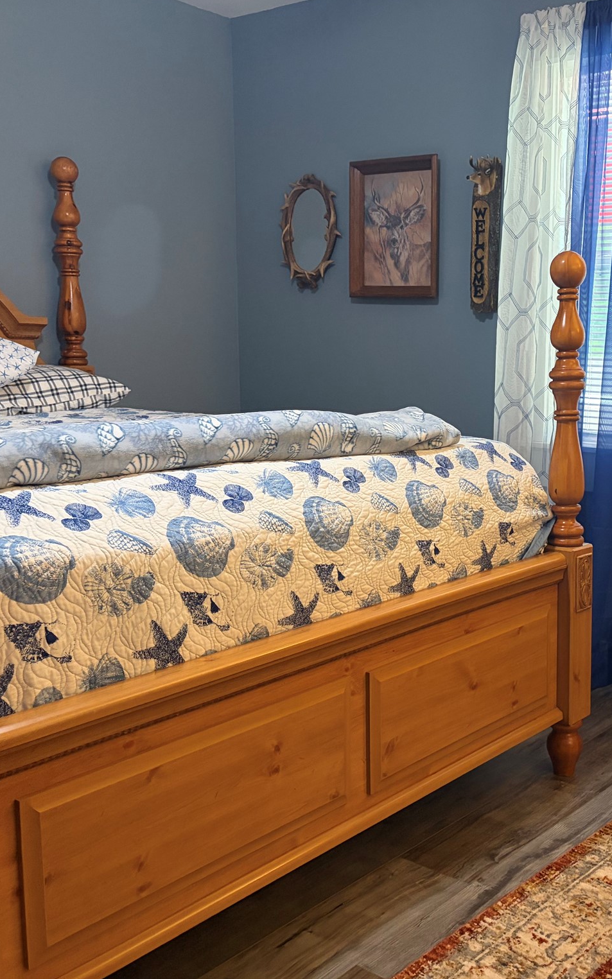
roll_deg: -1.9
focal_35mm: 37
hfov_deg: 33.3
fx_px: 987
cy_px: 489
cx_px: 501
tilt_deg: -7.3
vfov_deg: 52.8
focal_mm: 5.96
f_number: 1.6
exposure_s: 1/60
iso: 400
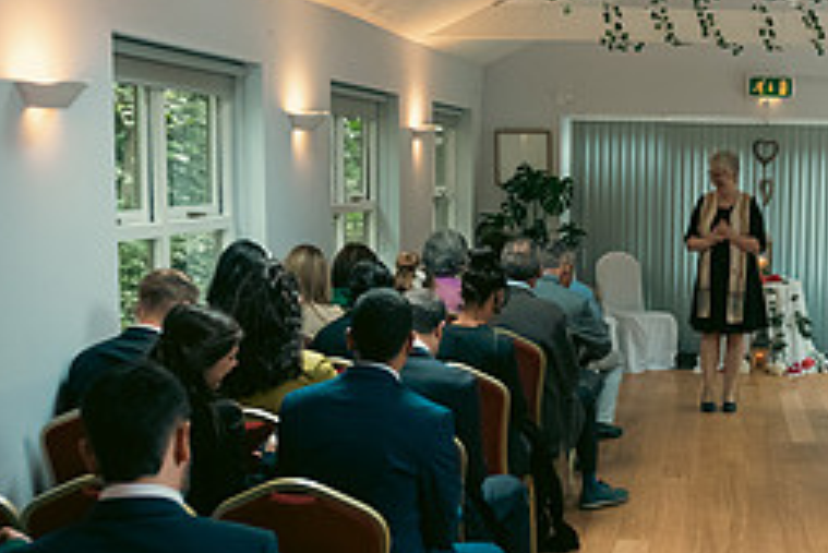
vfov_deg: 24.6
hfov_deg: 34.4
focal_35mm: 55
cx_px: 730
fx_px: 1266
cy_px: 322
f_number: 3.5
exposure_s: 1/160
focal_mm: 24
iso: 1000
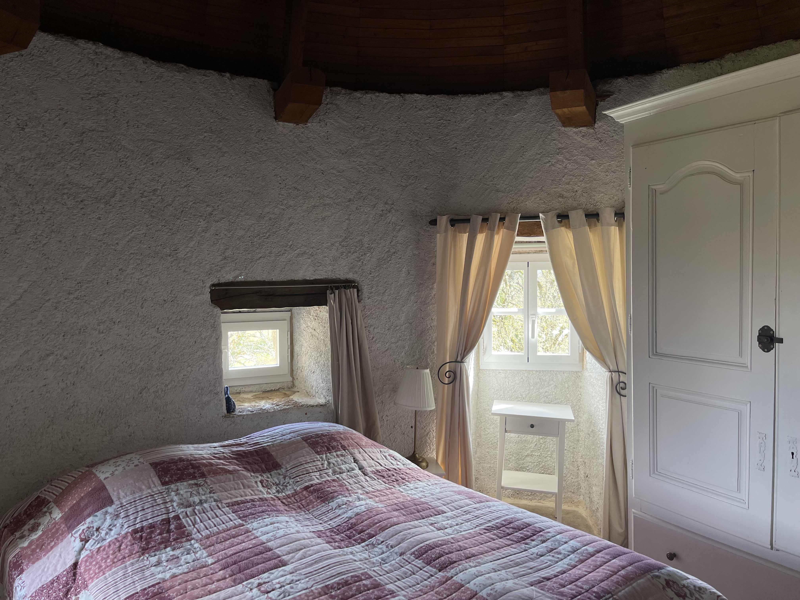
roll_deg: +0.2
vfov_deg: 54.9
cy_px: 300
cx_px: 400
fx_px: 578
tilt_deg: -2.5
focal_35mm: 25
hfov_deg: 69.4
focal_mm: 5.1
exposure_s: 1/121
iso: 50
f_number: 1.6
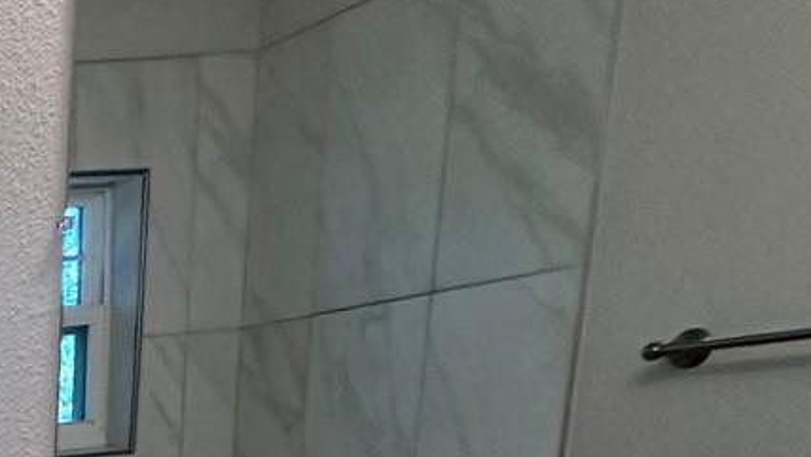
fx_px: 1226
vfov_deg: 17.4
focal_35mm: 57
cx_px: -589
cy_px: 806
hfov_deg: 23.1
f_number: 2.2
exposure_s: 1/120
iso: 160
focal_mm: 2.22
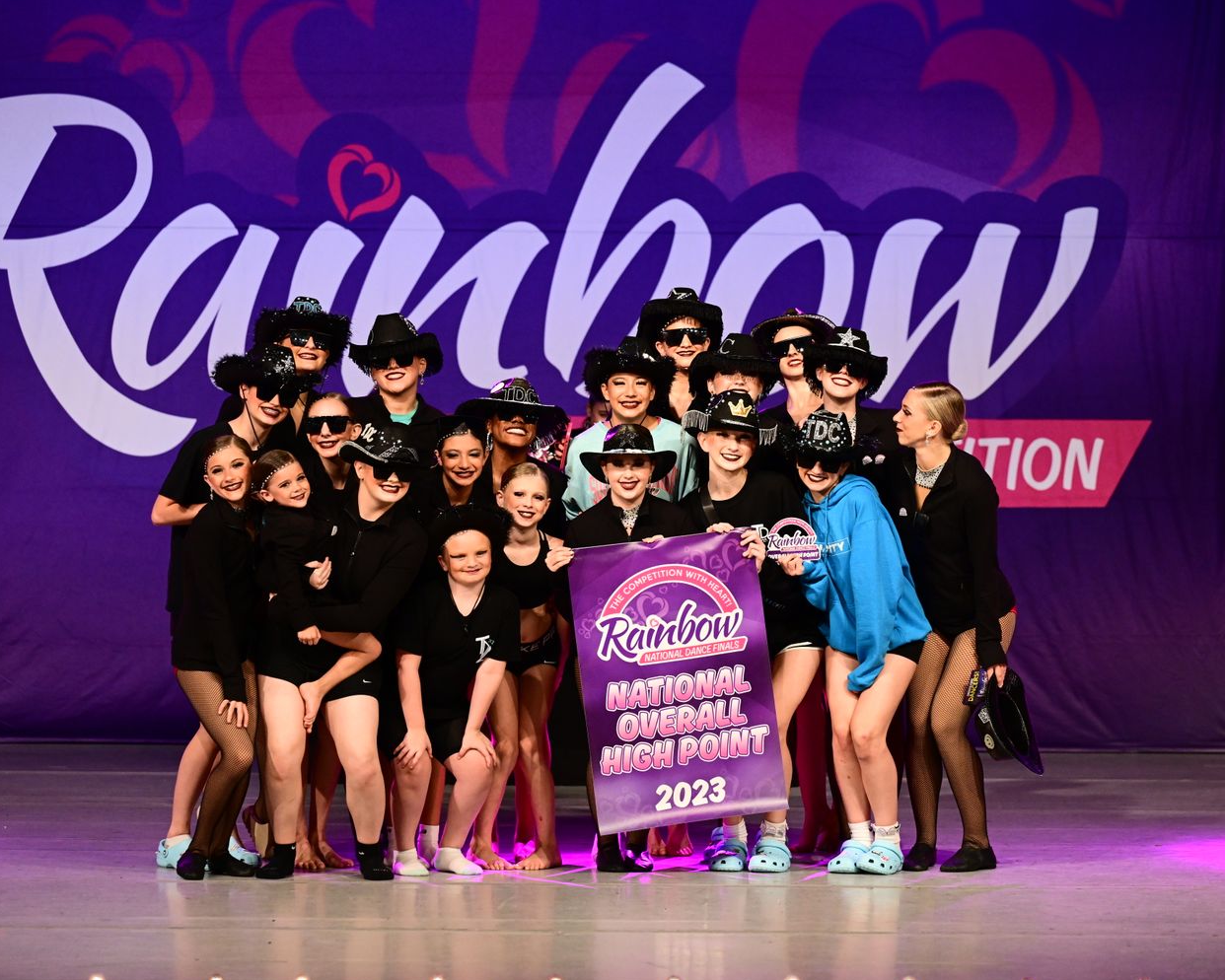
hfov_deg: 10.3
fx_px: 6781
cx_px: 623
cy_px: 492
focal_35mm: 187
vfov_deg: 8.3
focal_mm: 165
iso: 4000
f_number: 4
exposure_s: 1/500
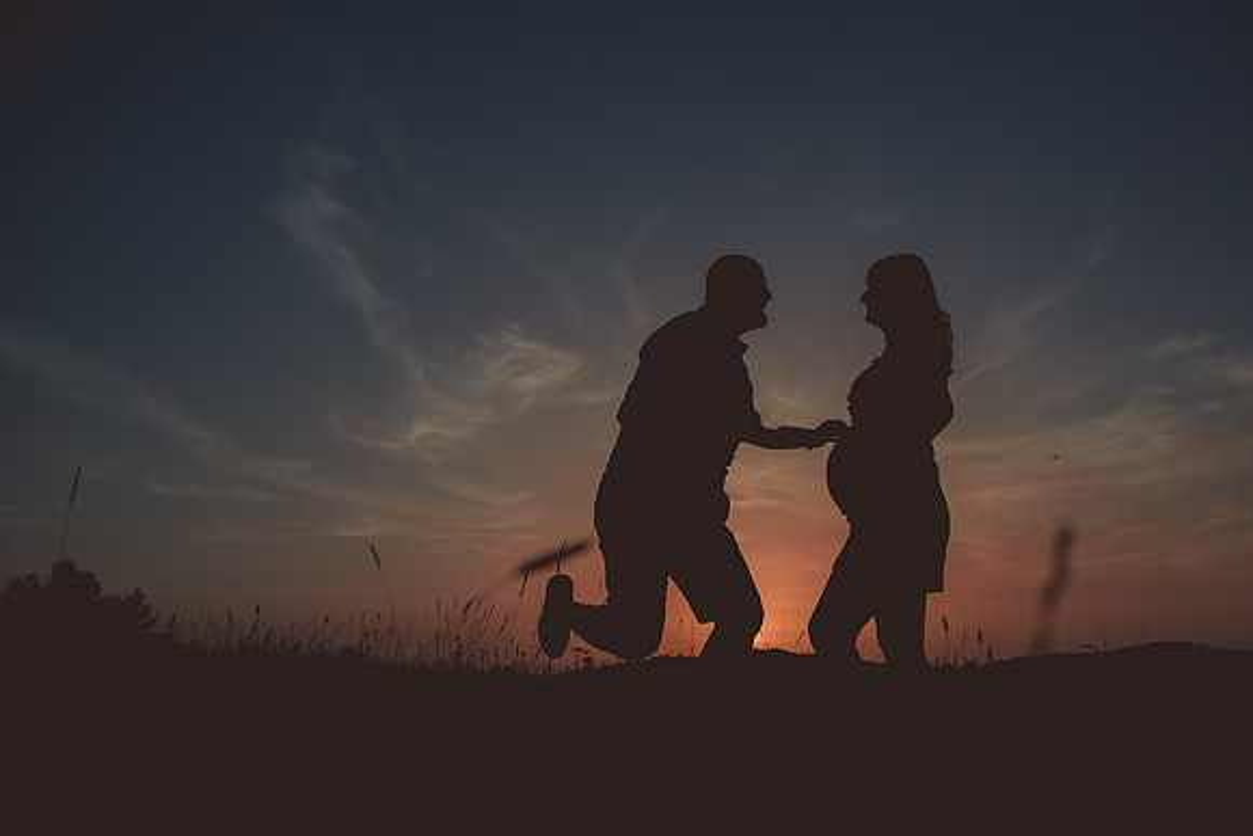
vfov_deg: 49.1
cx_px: 685
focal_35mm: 26
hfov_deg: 68.7
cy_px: 457
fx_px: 914
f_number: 4
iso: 100
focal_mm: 24
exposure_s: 1/2000
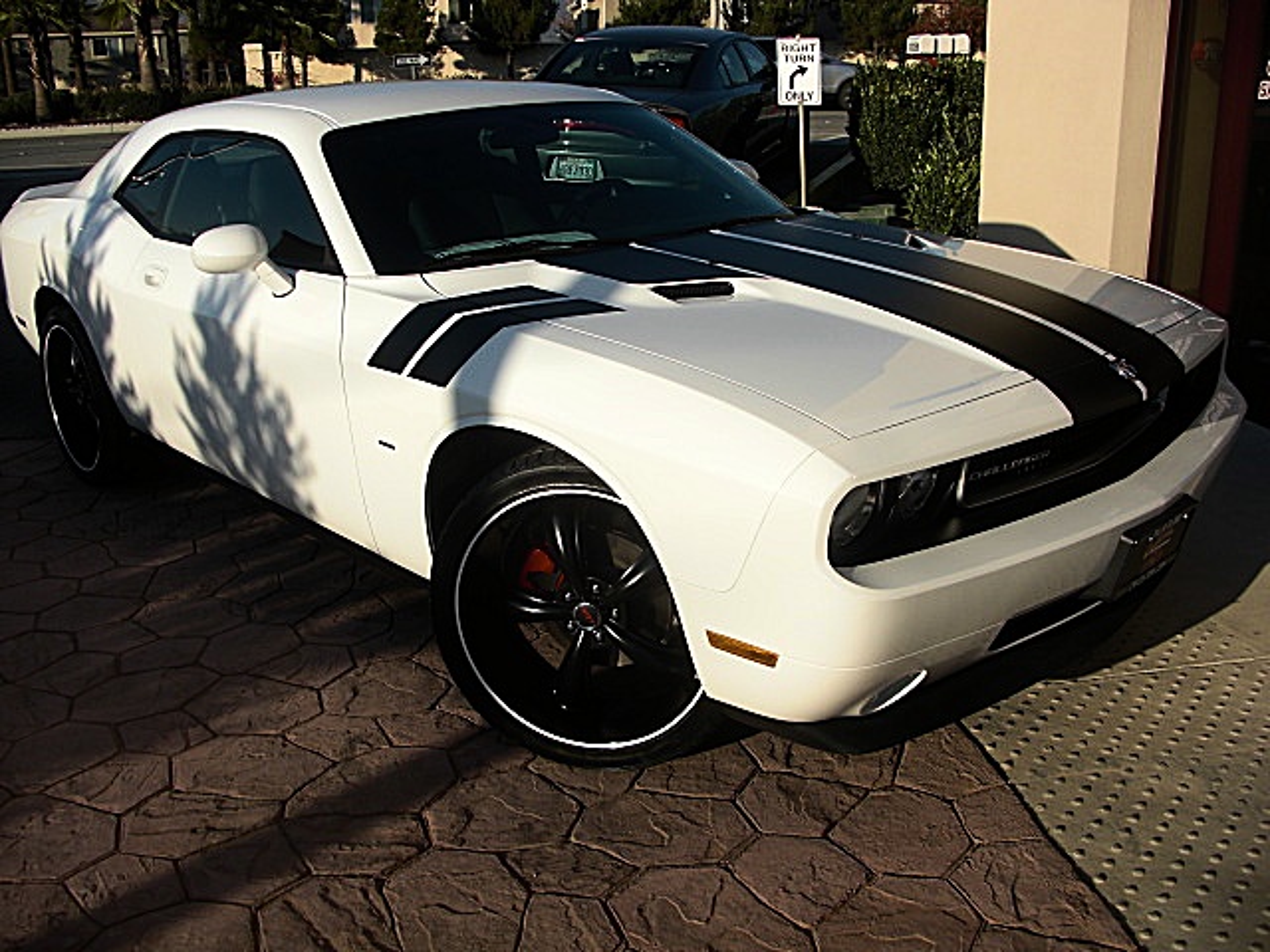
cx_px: 635
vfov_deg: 39.7
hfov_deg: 51.4
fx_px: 1321
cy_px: 476
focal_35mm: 36
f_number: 7.9
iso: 50
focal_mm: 6.3
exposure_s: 1/160
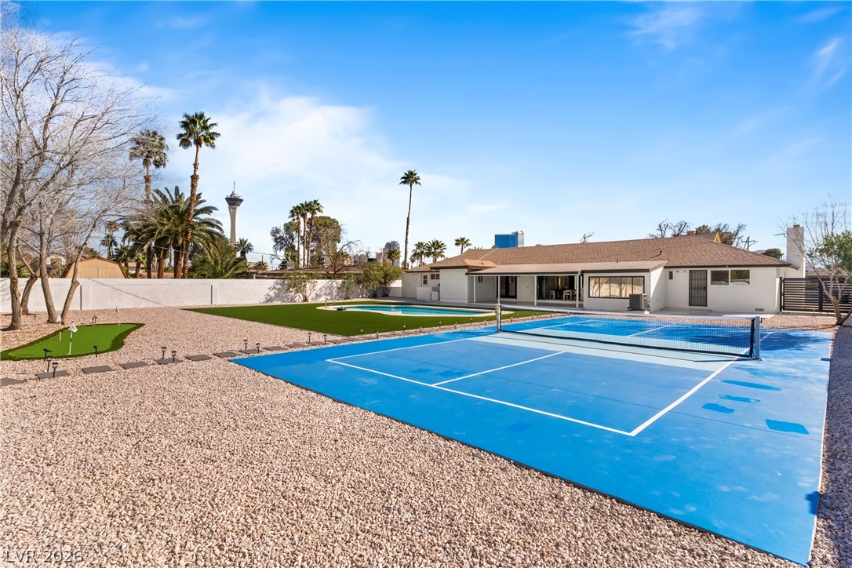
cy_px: 284
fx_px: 402
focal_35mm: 17
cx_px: 426
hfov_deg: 93.3
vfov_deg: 70.4
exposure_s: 1/8000
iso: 400
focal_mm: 17
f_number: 8
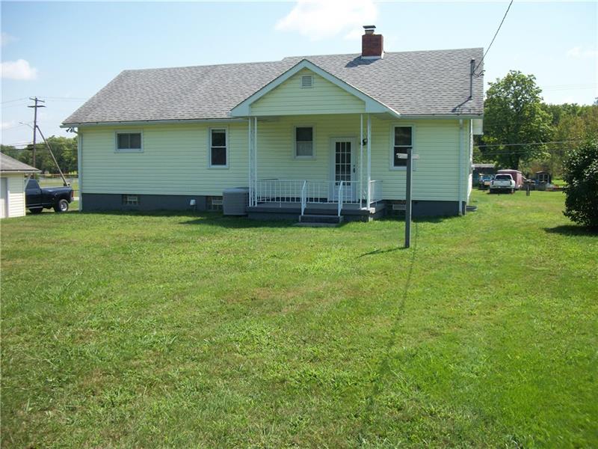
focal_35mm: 32
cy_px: 224
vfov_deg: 44.2
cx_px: 299
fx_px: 553
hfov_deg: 56.8
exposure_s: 1/125
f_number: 8.8
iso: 80
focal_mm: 5.7
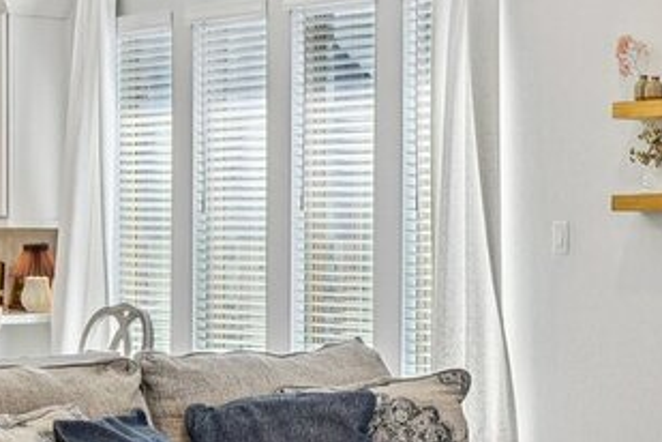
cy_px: 264
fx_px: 1636
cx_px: 829
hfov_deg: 21.0
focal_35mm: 89
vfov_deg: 15.3
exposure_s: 1/15
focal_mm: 17
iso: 450
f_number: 8
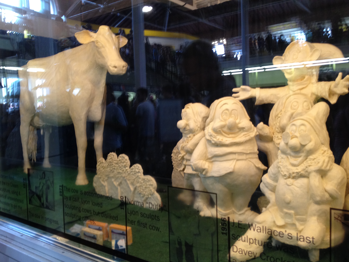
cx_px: 174
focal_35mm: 35
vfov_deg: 40.7
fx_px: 353
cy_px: 131
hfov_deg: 52.6
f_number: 2.4
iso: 125
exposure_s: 1/20
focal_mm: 4.28
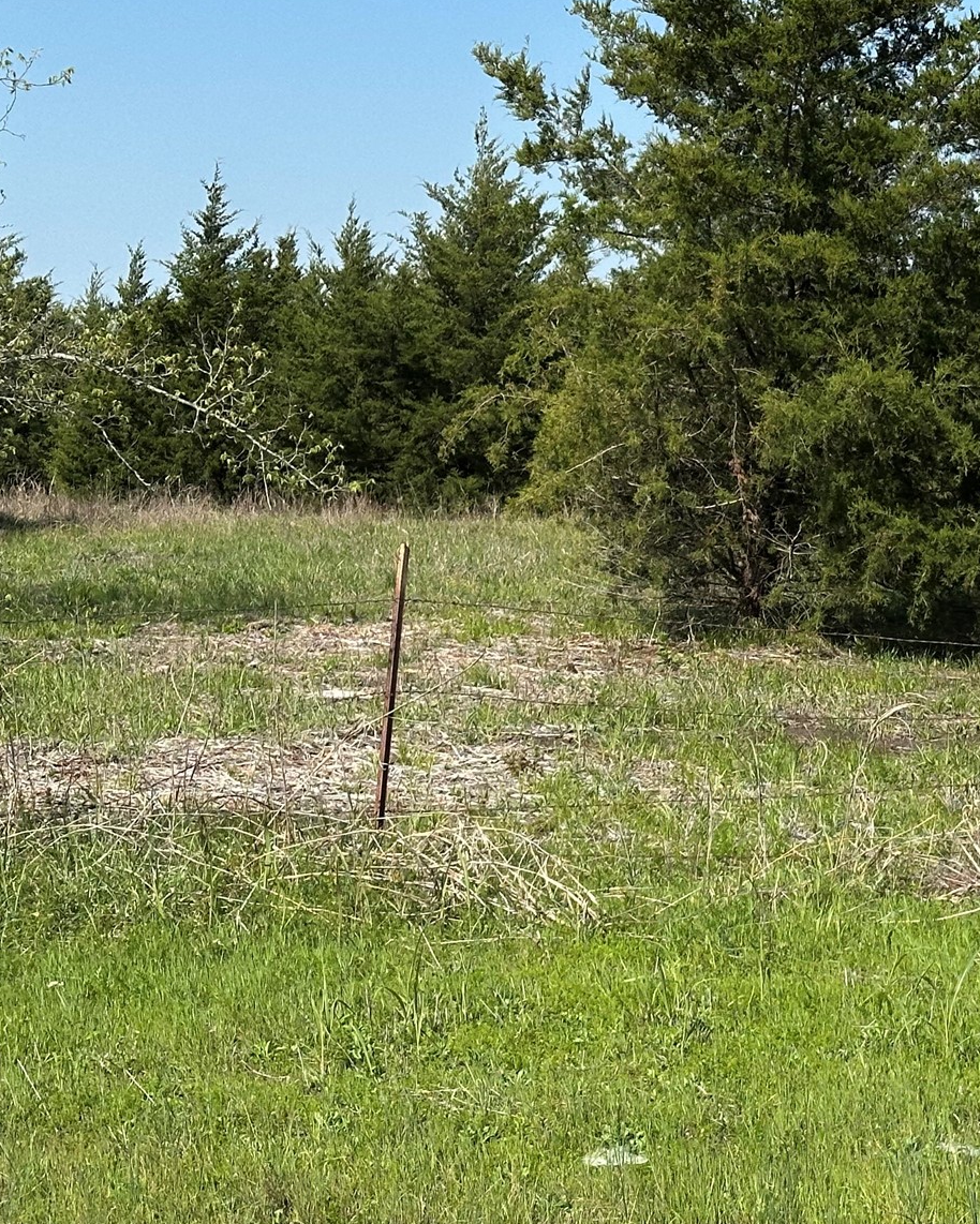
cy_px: 628
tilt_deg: -3.9
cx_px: 783
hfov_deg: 18.1
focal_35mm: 84
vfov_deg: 22.7
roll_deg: -3.1
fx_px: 3045
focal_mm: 6.86
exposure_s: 1/3597
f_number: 1.78
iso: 64
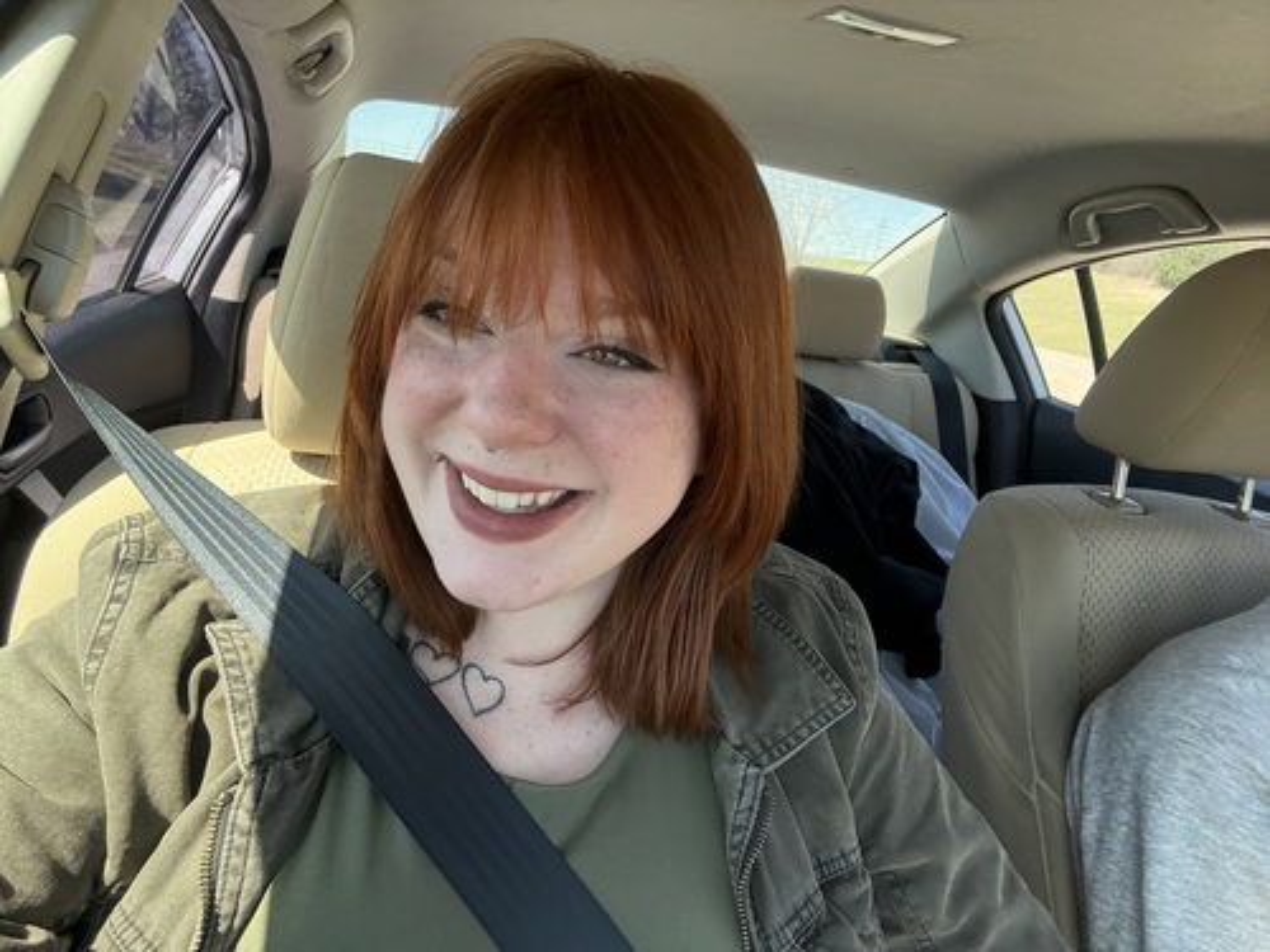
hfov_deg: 73.9
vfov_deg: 58.9
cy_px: 476
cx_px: 635
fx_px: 844
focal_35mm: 23
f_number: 1.9
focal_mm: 2.69
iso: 50
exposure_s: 1/235
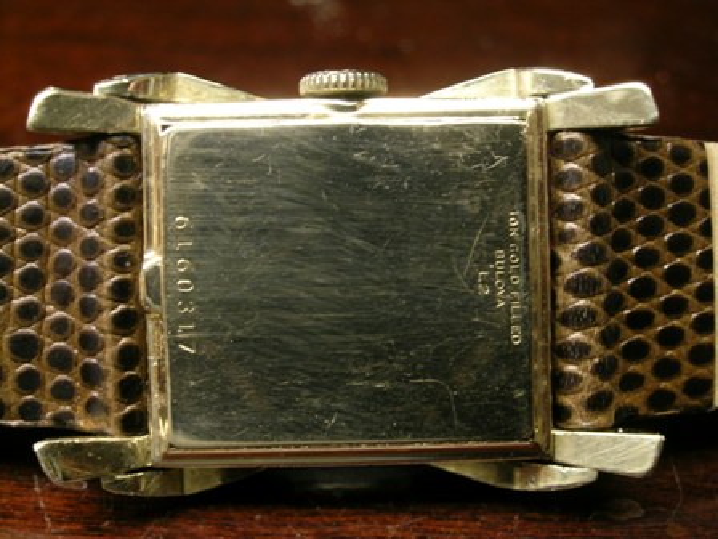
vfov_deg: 27.5
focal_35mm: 53
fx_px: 1099
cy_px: 270
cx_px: 359
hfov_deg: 36.2
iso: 94
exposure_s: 1/2.6
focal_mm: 11.1
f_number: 5.6
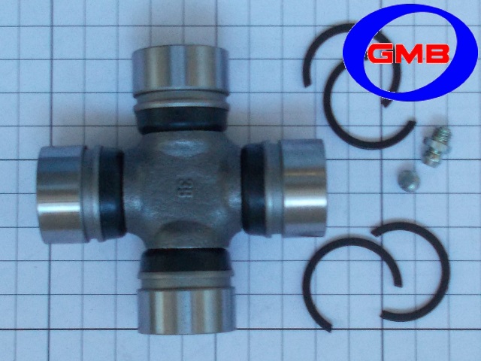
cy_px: 180
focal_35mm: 26
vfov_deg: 53.1
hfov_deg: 67.3
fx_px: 361
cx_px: 240
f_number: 3.2
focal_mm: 4.6
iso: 200
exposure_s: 1/25
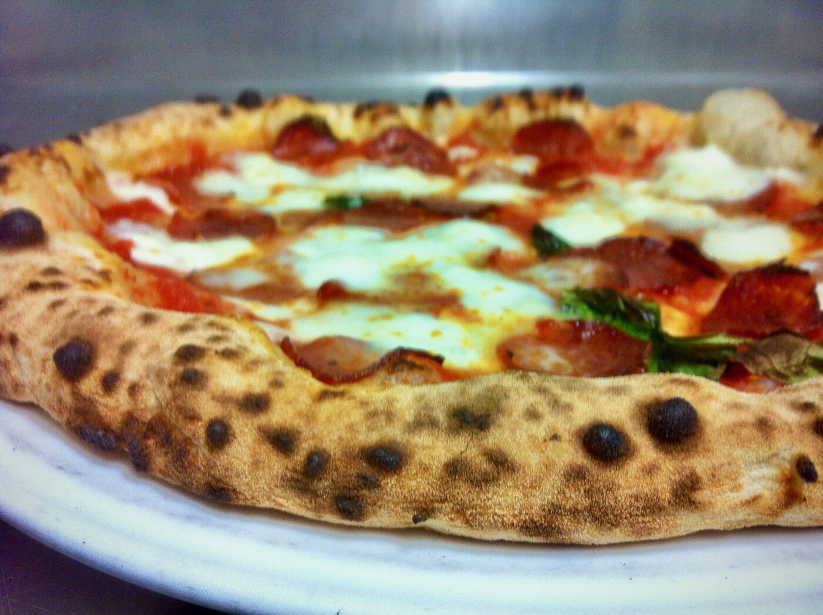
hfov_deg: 52.7
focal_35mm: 35
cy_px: 308
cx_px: 412
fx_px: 831
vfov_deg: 40.6
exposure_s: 1/24
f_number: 2.8
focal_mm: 3.85
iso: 80
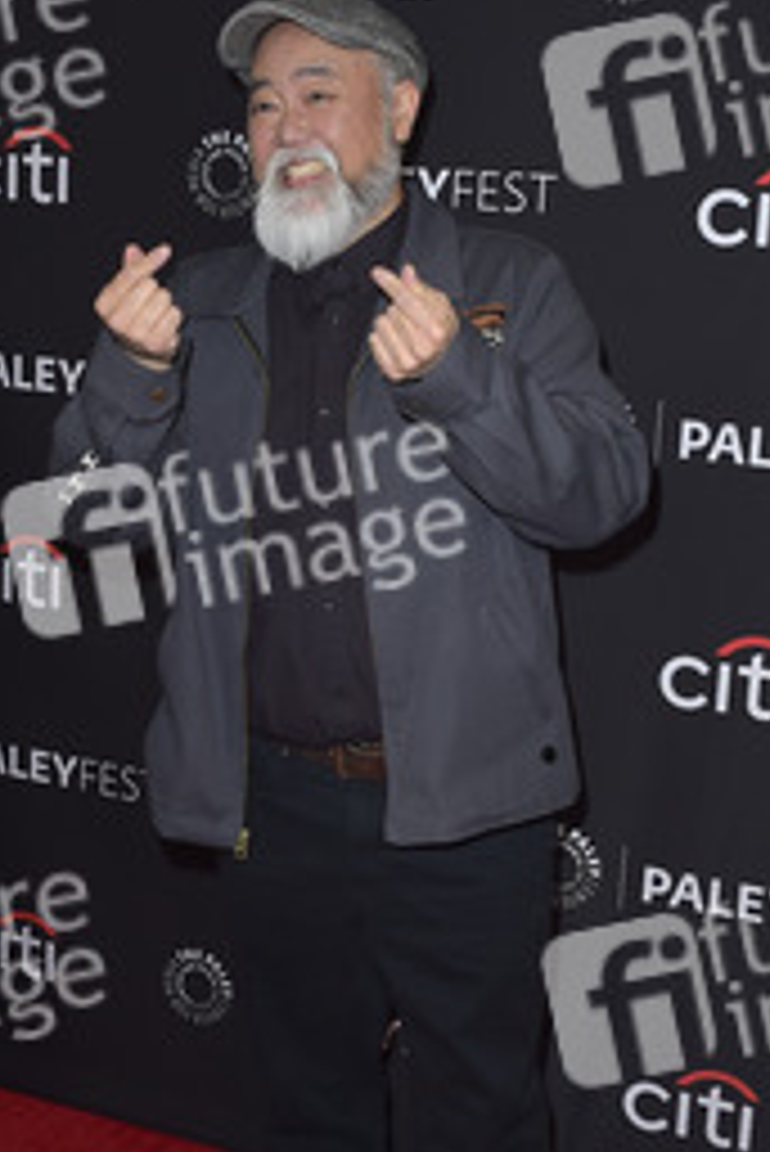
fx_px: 1602
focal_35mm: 50
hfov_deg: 27.0
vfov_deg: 39.2
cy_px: 756
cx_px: 367
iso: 320
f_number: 6.3
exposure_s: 1/200
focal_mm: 32
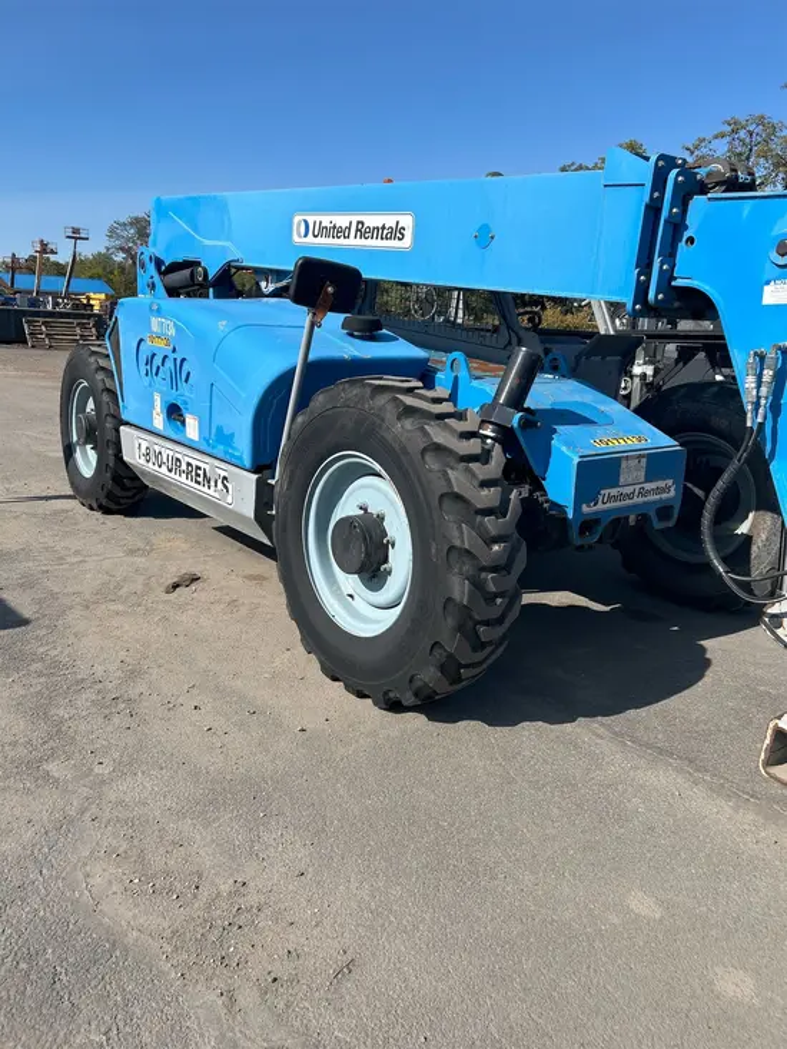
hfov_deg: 53.1
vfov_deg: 67.3
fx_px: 788
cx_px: 394
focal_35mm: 26
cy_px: 524
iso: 50
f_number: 1.5
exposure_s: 1/3831
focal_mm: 5.7
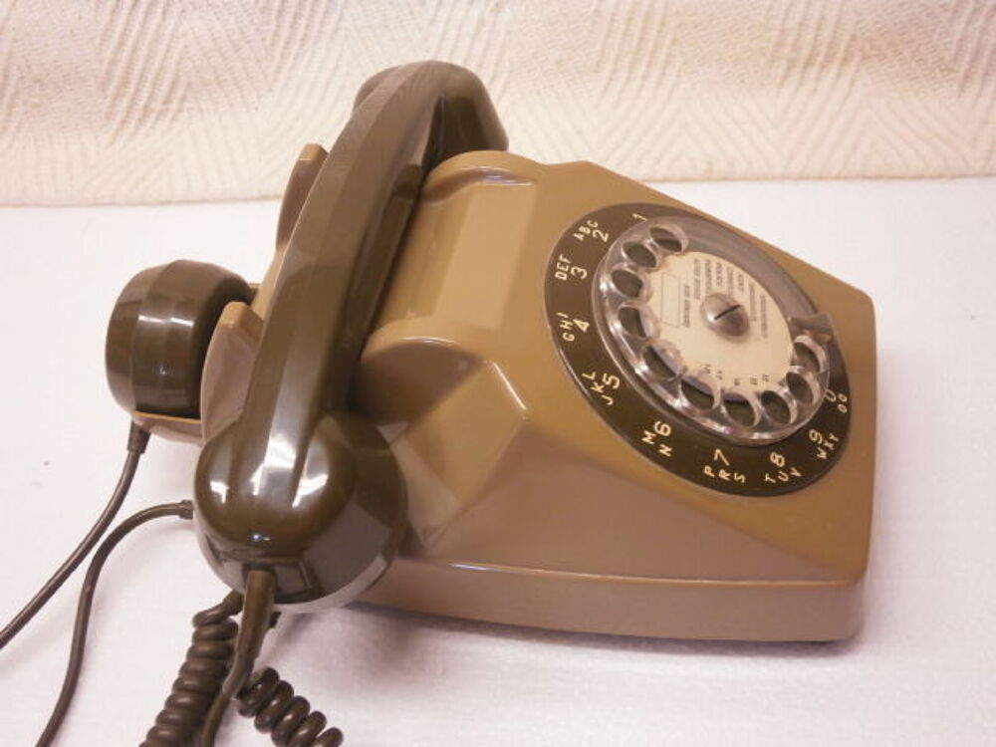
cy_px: 374
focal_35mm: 47
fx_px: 1352
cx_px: 498
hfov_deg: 40.4
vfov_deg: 30.9
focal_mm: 8.3
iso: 200
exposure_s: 1/30
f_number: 3.4
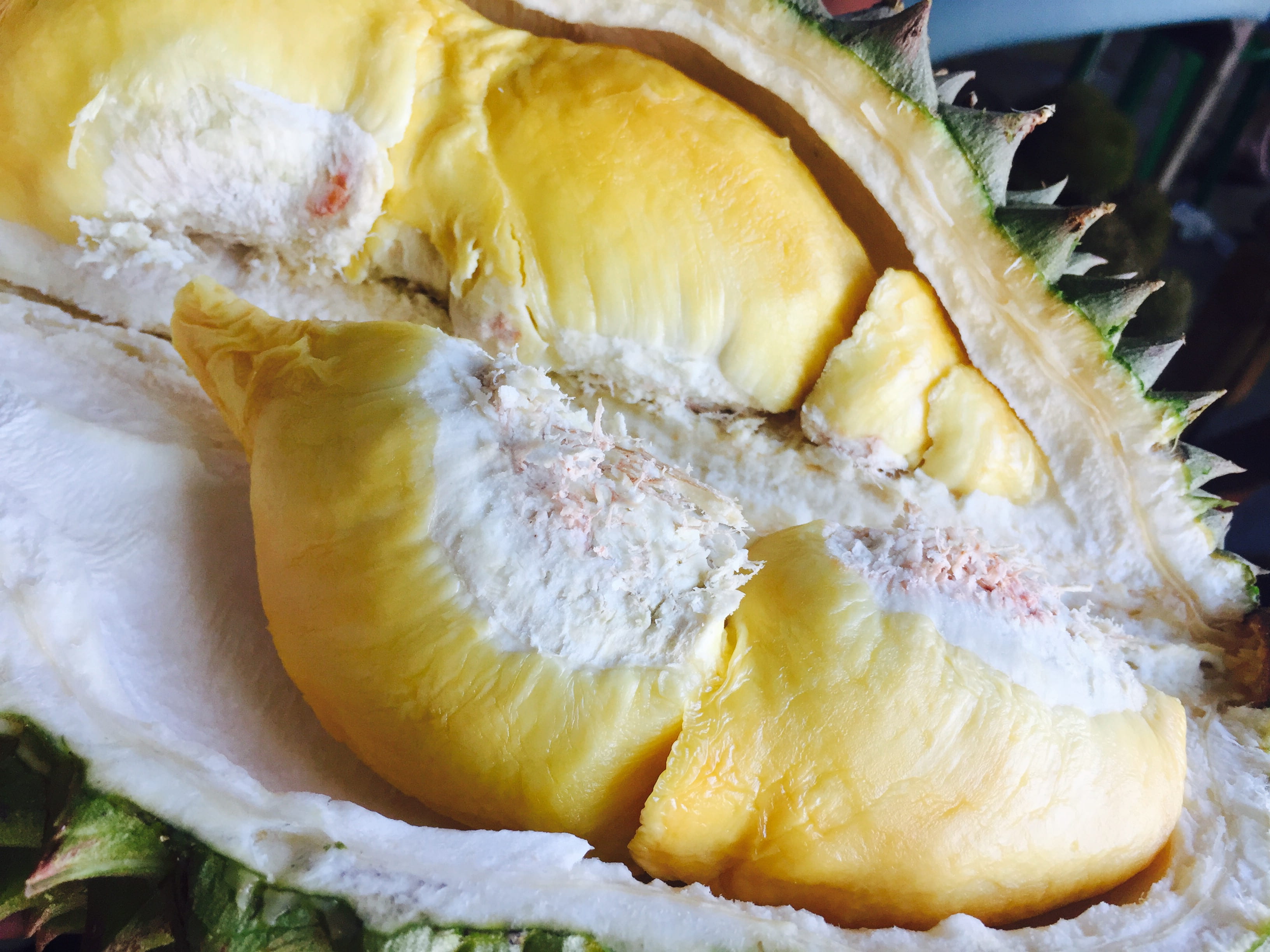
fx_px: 1064
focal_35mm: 29
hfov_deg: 61.7
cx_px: 635
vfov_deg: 48.2
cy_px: 476
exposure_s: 1/120
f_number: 2.2
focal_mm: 4.15
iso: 50
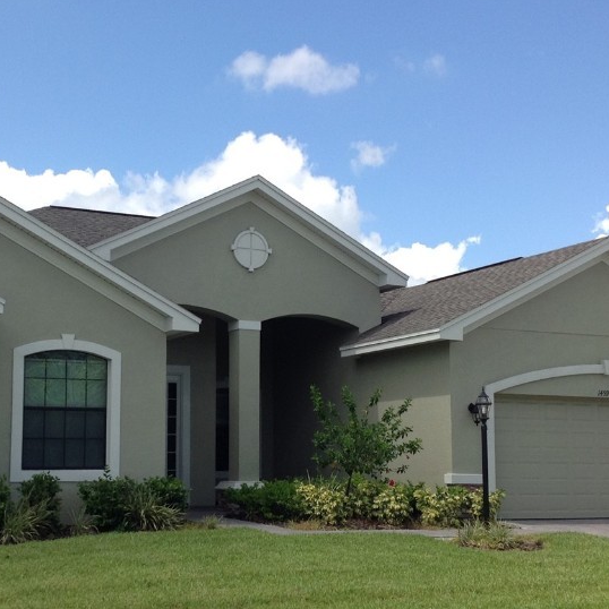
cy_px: 357
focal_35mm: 59
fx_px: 1174
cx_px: 225
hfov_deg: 29.0
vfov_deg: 29.0
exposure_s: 1/1439
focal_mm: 4.28
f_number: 2.4
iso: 50
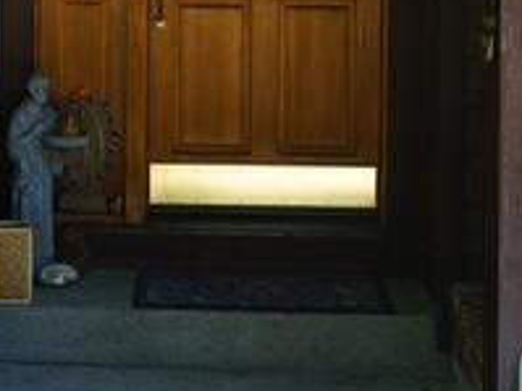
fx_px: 1824
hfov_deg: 16.1
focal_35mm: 121
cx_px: 42
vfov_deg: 12.0
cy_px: -63
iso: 100
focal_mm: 39
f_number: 4.5
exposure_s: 1/60
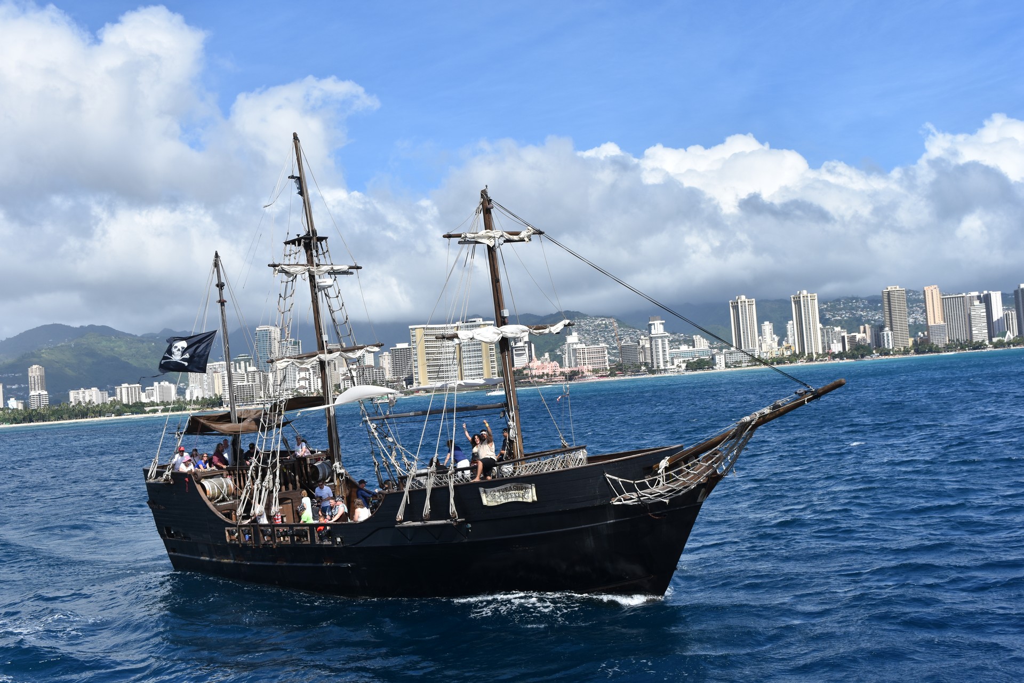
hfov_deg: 47.9
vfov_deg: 33.0
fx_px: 1152
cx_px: 512
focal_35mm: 40
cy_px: 342
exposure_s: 1/500
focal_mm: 27
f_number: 8
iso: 125
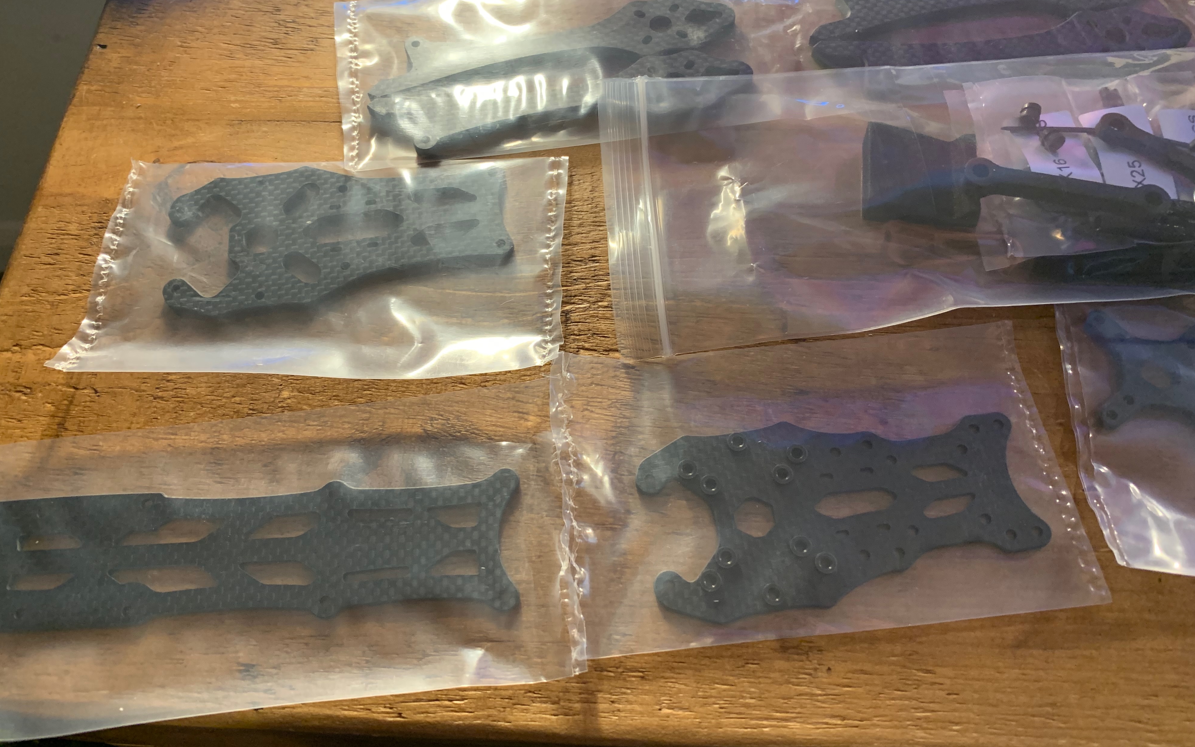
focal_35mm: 28
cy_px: 355
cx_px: 600
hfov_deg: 66.5
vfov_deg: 44.5
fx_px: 912
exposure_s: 1/59
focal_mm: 4.25
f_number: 1.8
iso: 250
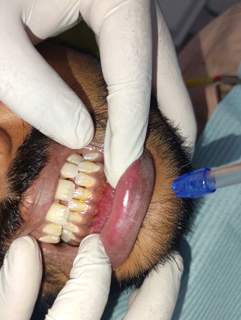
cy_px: 175
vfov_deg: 63.2
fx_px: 259
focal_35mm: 28
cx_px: 110
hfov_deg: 49.8
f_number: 1.6
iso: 250
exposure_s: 1/100
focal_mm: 6.14
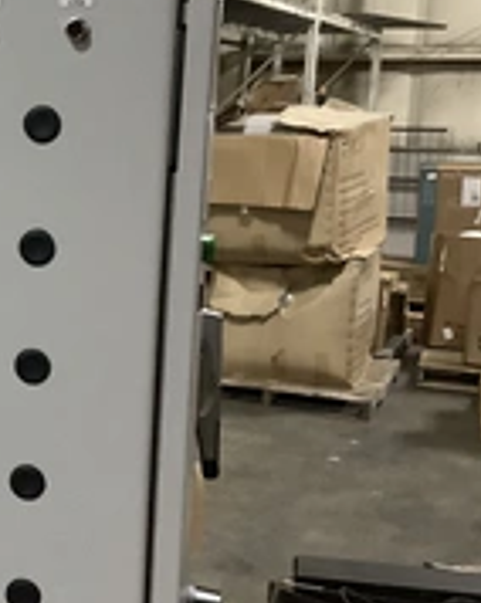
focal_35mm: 68
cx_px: -81
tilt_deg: -9.0
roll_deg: -1.9
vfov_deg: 27.9
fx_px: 1212
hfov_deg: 21.0
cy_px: 291
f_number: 2.4
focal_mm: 3.3
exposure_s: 1/30
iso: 400
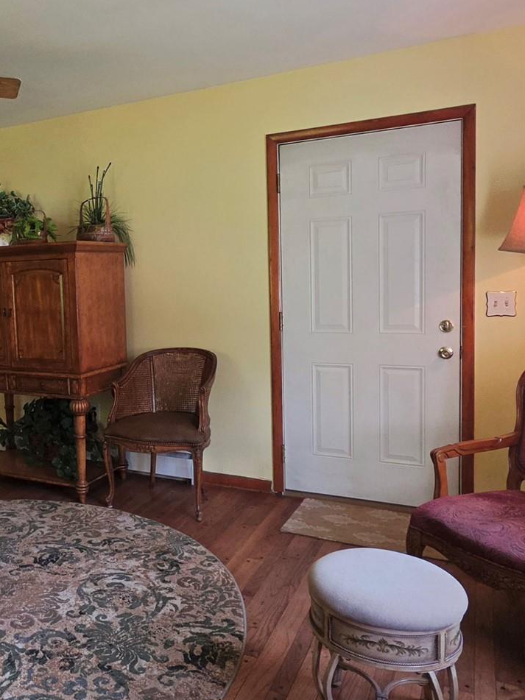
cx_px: 105
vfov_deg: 63.4
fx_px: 566
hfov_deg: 47.1
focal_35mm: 28
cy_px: 328
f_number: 1.9
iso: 200
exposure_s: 1/120
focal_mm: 2.2
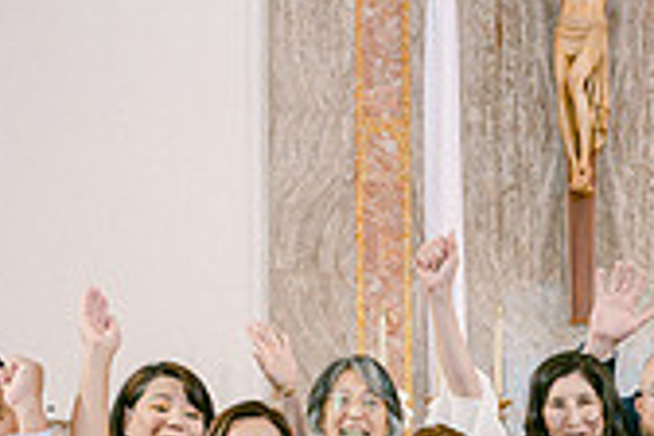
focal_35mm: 105
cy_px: 729
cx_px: 704
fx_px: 1907
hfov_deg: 18.8
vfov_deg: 12.2
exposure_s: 1/100
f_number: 4
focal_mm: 28
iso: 1600
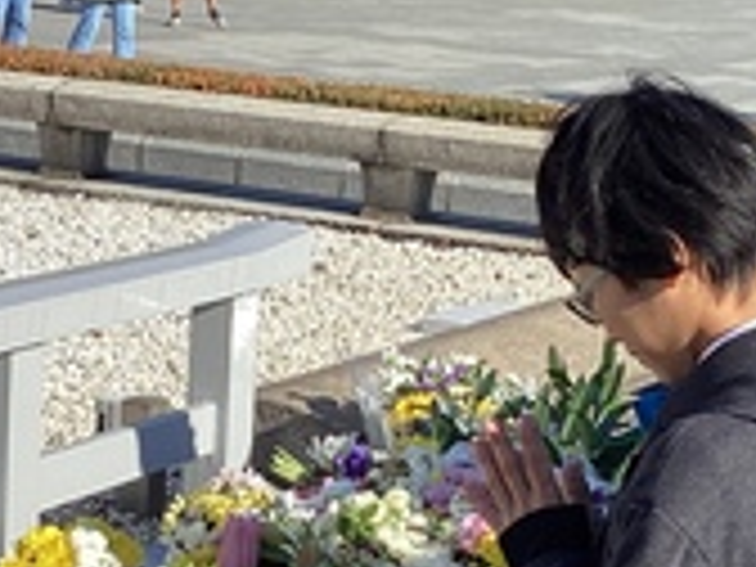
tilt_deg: -10.2
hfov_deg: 16.7
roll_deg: -1.9
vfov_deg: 12.5
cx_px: 378
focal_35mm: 118
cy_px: 356
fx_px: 2577
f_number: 2.4
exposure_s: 1/1335
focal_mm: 3.3
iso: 25
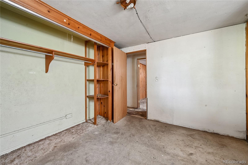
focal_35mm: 14
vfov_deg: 81.2
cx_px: 124
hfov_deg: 104.3
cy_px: 82
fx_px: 96
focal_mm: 14
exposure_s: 1/1.25
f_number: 10
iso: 250
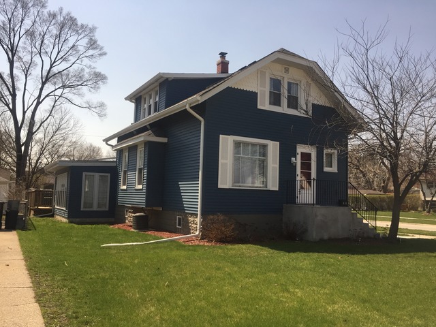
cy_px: 164
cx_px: 218
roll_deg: -1.8
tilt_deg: +4.9
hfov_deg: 61.7
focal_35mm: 29
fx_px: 365
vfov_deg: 48.2
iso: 40
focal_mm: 4.15
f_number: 2.2
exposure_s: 1/2198
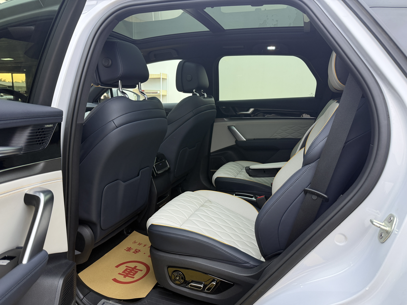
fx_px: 282
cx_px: 204
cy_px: 152
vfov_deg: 56.8
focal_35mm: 24
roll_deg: +0.4
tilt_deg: -9.7
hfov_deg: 71.6
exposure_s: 1/50
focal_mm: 6.76
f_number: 1.78
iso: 160
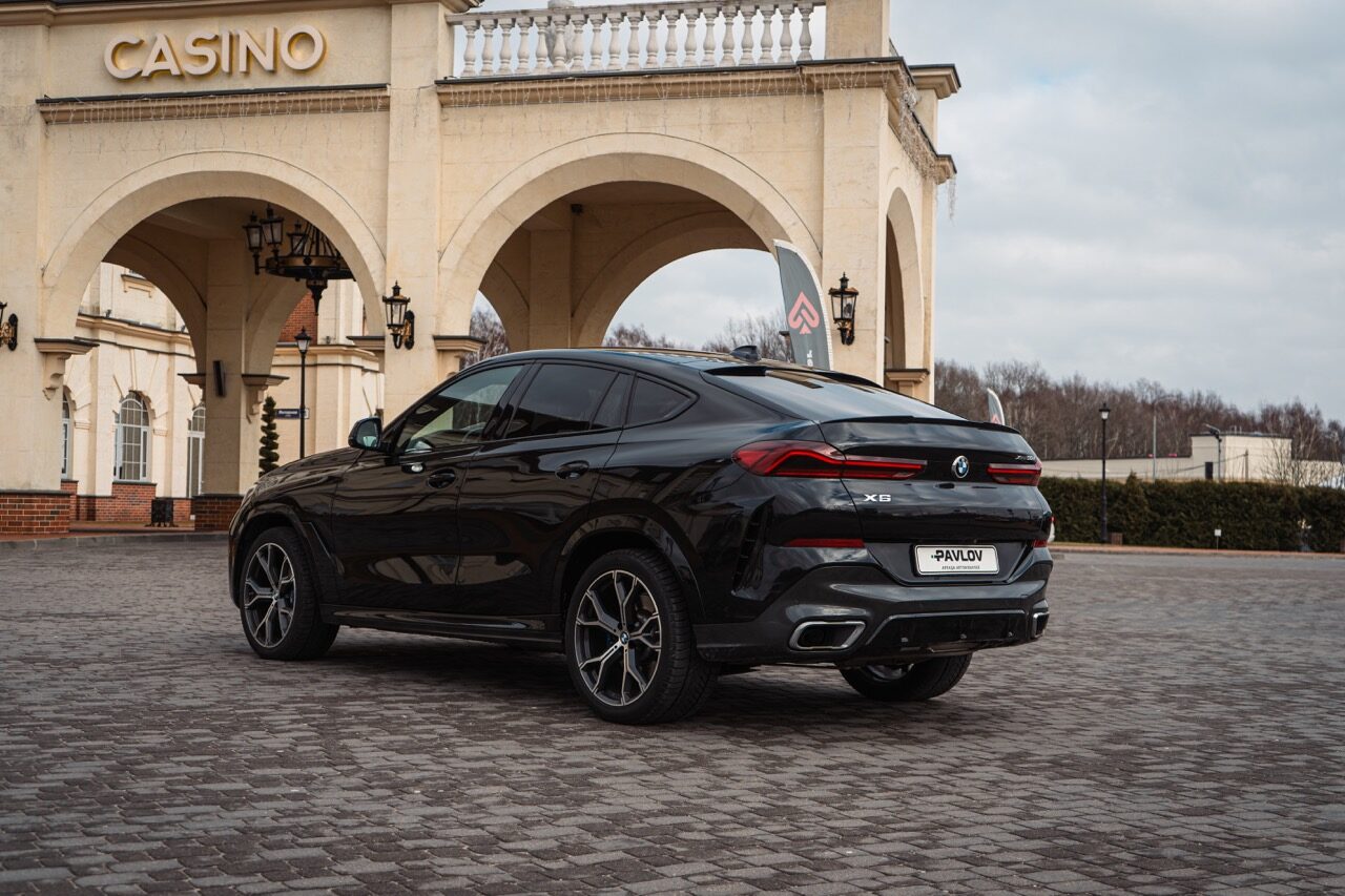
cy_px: 448
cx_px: 672
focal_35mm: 42
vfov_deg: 31.9
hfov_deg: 46.4
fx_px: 1569
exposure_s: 1/500
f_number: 4.5
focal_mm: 42
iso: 125
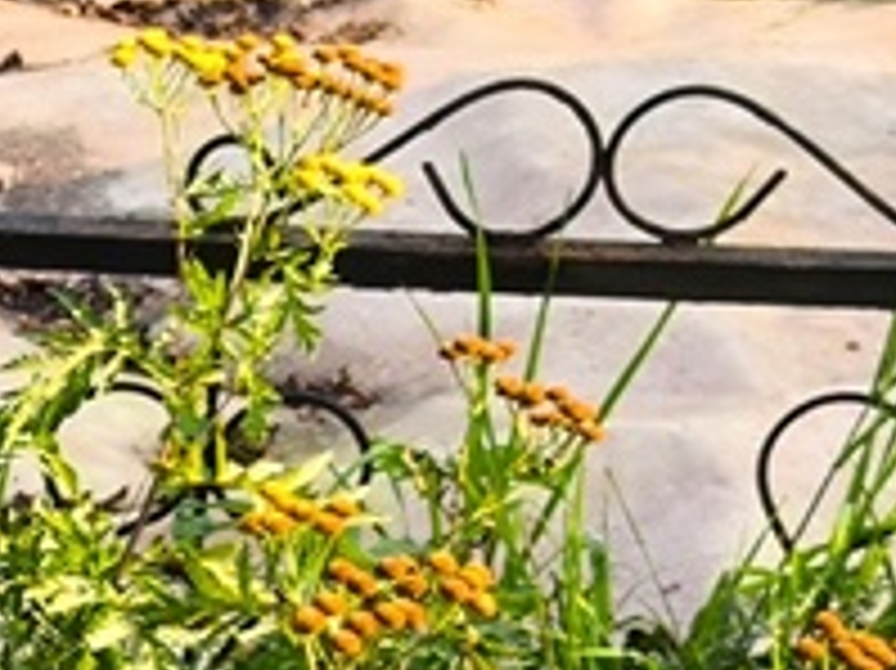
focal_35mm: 201
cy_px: 1007
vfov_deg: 7.3
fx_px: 5200
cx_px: -849
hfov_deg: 9.3
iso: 50
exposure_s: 1/345
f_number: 1.7
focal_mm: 4.71
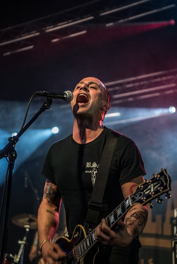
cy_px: 155
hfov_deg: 16.3
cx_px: 91
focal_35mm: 84
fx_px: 618
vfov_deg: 24.1
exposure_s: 1/125
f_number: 2.8
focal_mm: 70
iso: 1000
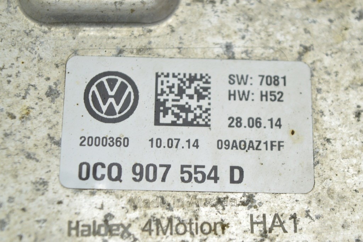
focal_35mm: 82
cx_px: 182
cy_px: 121
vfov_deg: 16.5
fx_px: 831
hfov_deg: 24.6
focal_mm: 55
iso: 400
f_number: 5.6
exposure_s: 1/40
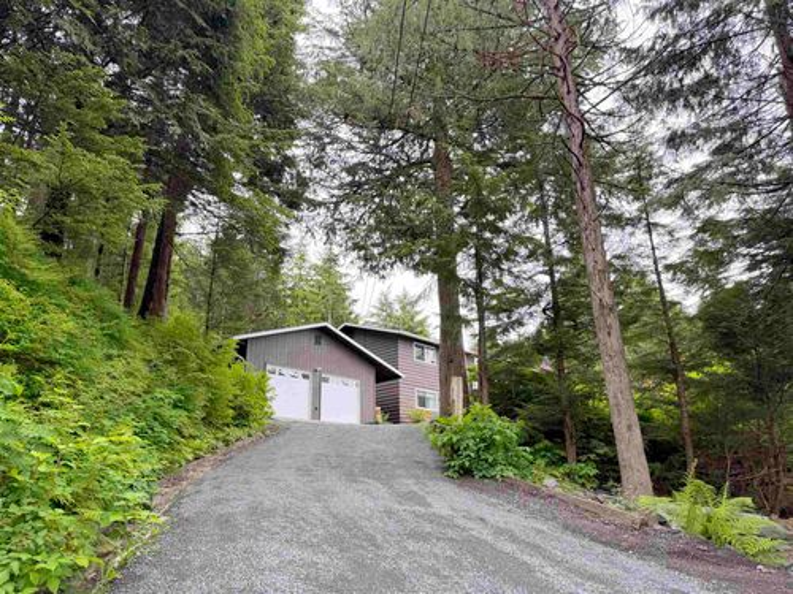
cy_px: 297
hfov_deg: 71.6
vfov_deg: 56.8
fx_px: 550
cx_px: 396
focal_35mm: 24
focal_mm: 6.76
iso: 100
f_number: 1.78
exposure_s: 1/461
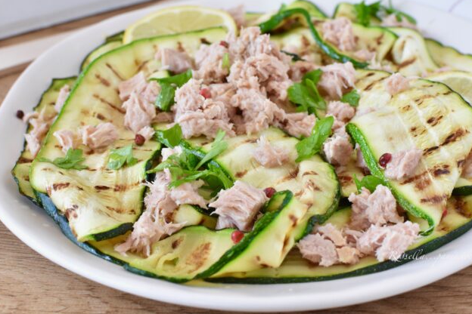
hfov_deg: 33.1
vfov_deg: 22.4
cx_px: 265
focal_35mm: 61
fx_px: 794
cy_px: 137
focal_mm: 35
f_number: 5.6
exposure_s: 1/15
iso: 800
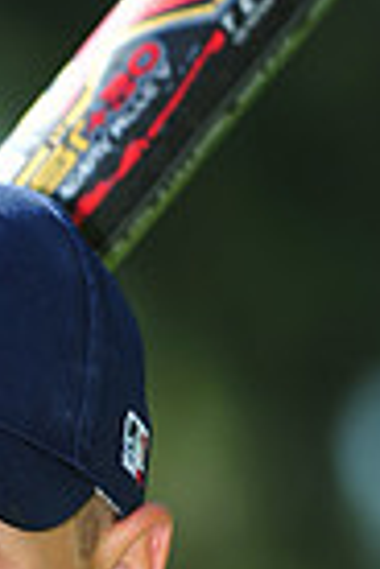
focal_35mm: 843
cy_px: 689
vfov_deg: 2.4
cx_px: -268
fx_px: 13346
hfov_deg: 1.6
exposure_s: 1/640
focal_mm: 200
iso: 200
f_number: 4.5
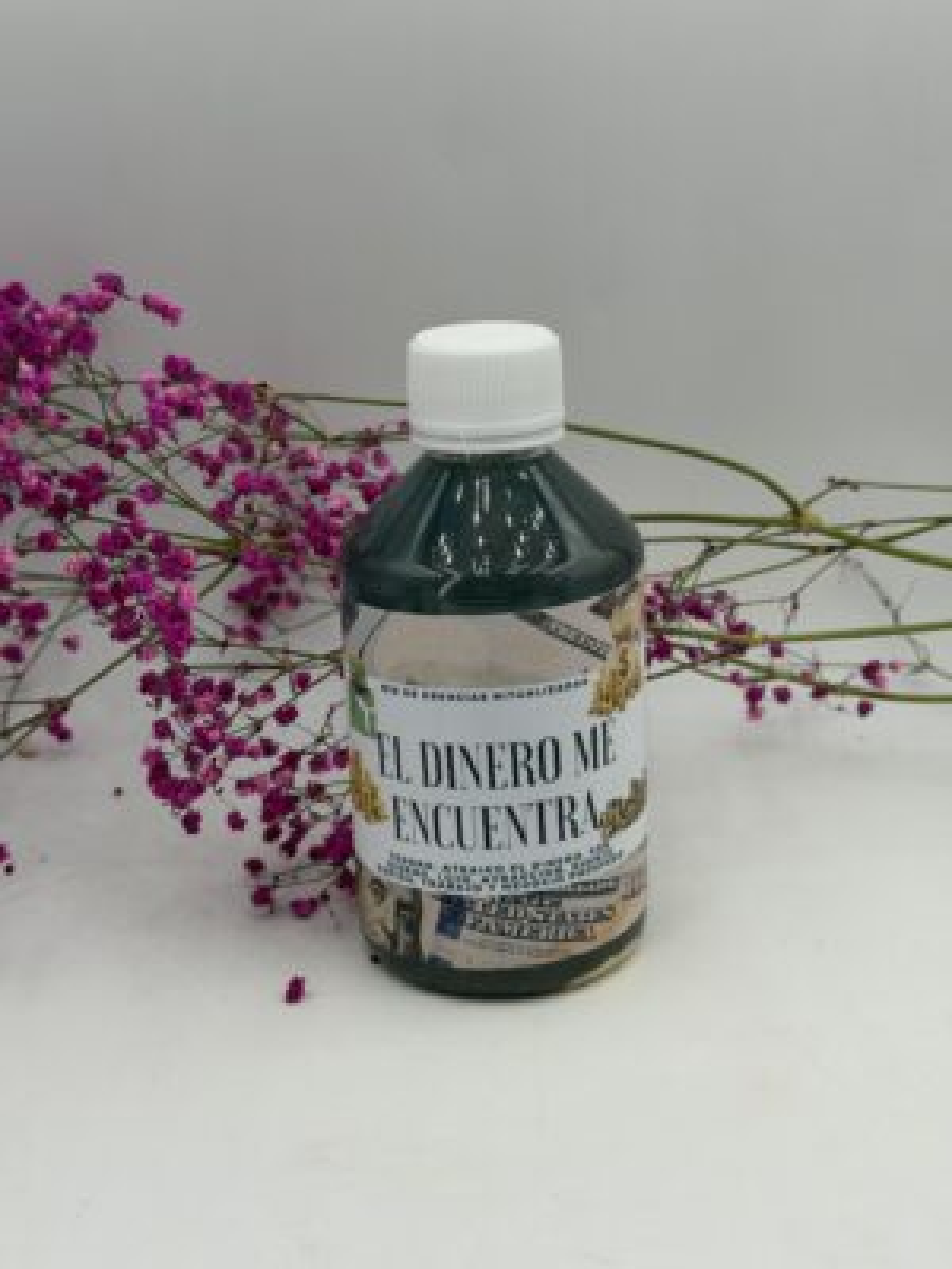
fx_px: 1760
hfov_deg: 30.3
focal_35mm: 48
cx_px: 476
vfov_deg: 39.7
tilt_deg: -16.6
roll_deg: +0.2
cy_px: 634
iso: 64
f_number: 1.78
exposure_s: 1/3891
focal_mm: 6.76
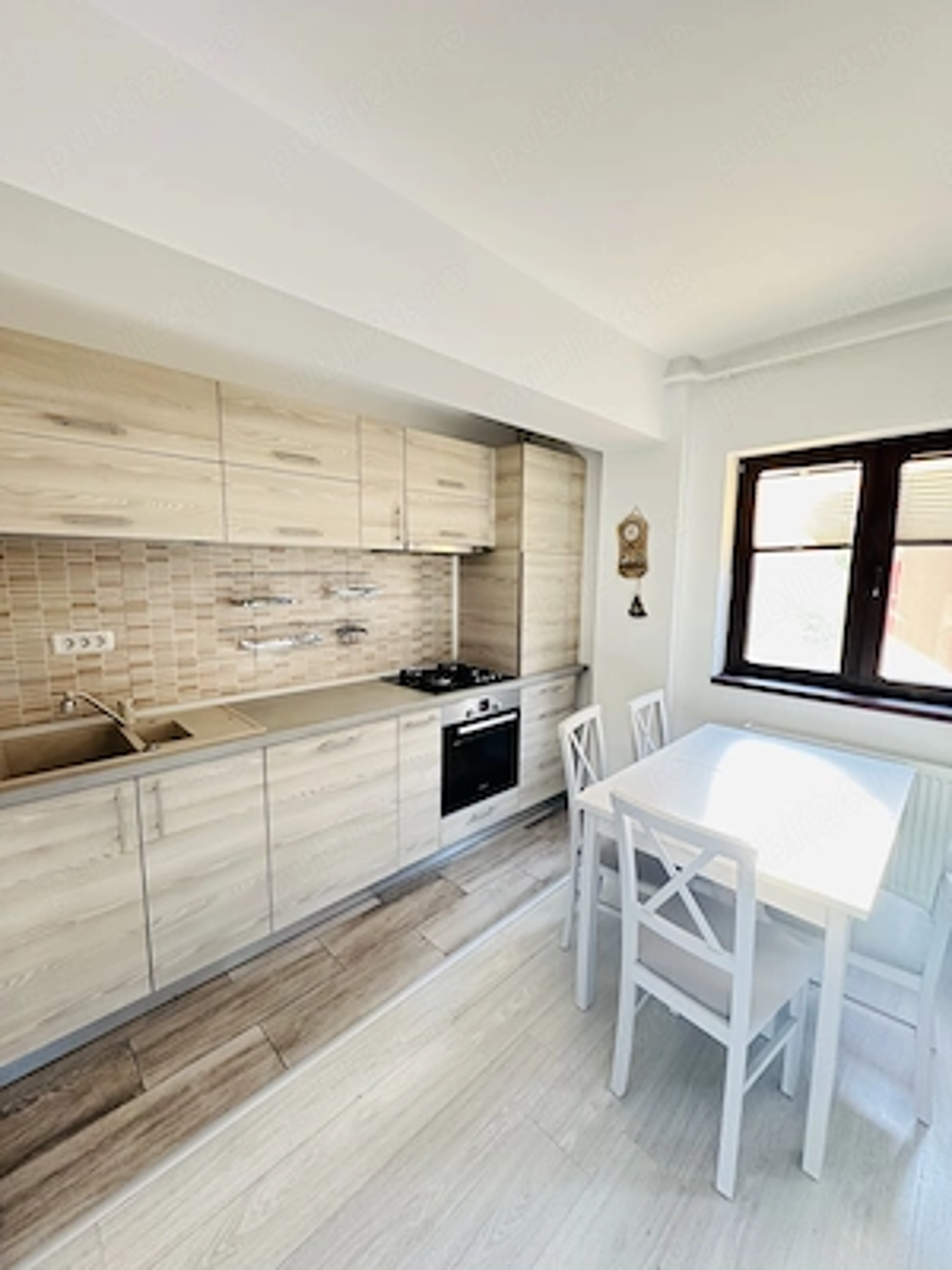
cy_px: 635
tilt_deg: -5.8
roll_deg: -1.6
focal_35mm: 14
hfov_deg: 85.7
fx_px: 513
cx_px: 476
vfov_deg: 102.1
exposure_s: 1/60
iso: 400
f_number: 2.2
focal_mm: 2.22
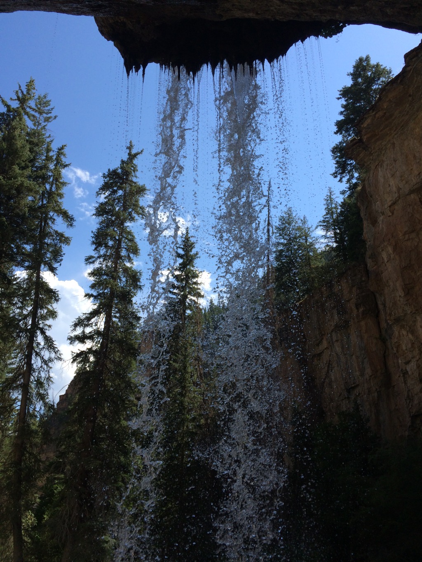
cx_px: 211
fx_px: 471
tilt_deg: +22.9
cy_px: 281
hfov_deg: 48.2
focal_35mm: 29
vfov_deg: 61.7
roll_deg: +1.0
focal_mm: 4.15
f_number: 2.2
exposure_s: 1/1466
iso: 32
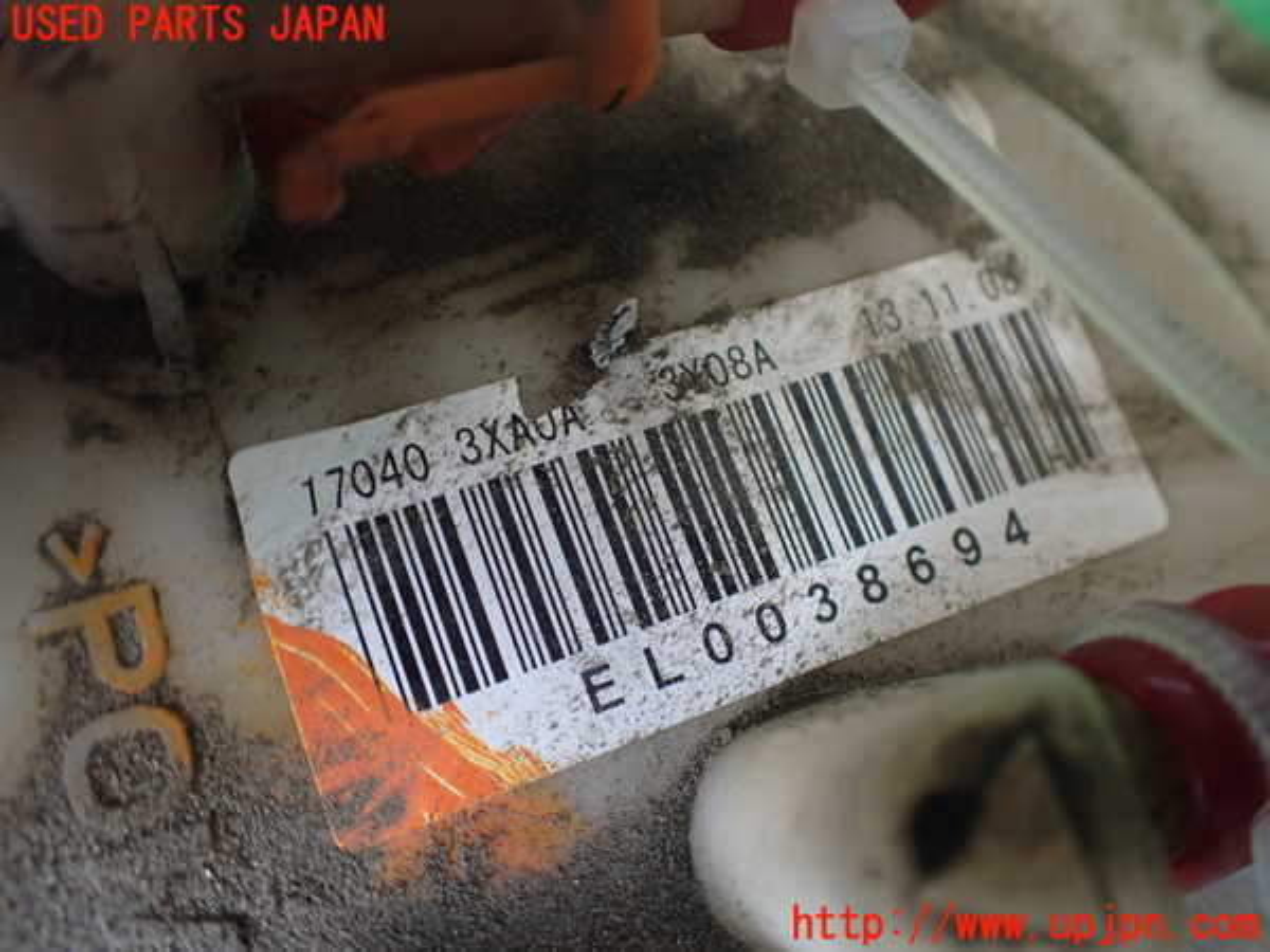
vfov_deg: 46.8
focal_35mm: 30
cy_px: 476
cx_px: 635
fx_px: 1101
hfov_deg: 60.0
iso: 250
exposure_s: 1/125
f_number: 2.3
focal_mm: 5.4
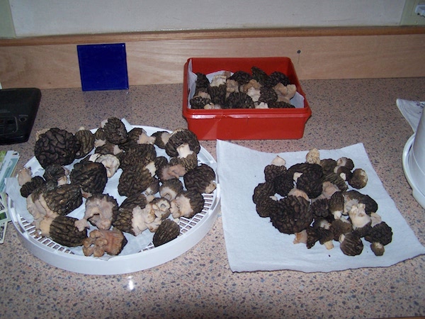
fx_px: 467
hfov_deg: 49.0
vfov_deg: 37.7
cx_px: 212
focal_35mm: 38
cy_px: 160
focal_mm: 6.3
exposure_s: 1/60
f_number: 2.8
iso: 140
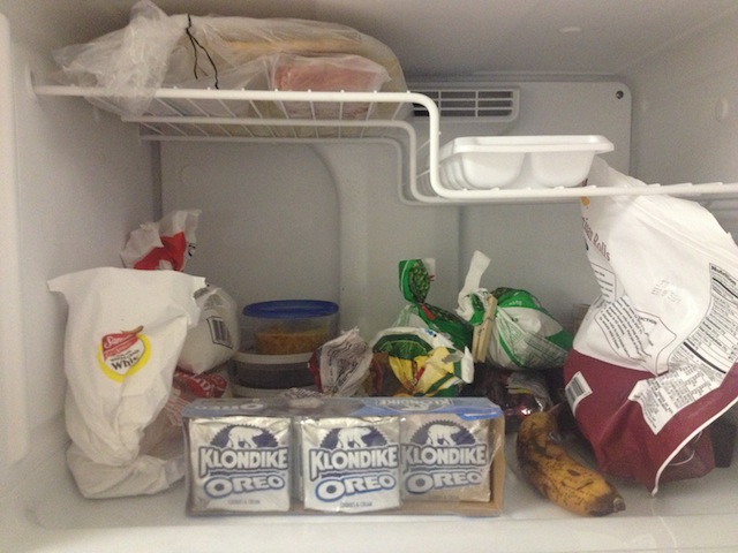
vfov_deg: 40.7
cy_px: 276
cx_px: 369
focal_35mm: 35
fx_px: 746
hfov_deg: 52.6
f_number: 2.4
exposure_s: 1/20
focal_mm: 4.28
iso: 400
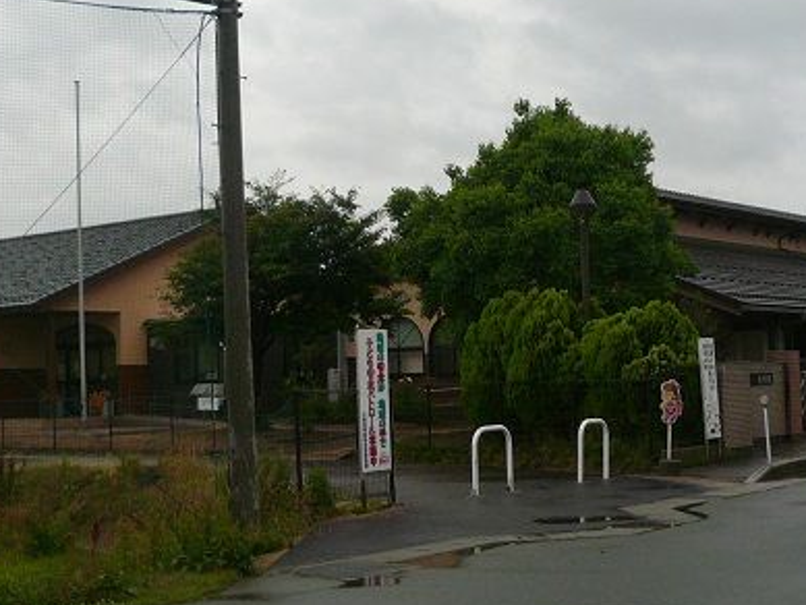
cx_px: 489
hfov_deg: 32.6
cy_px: 341
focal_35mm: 59
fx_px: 1374
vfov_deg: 24.8
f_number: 2.8
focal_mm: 4.6
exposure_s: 1/400
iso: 100
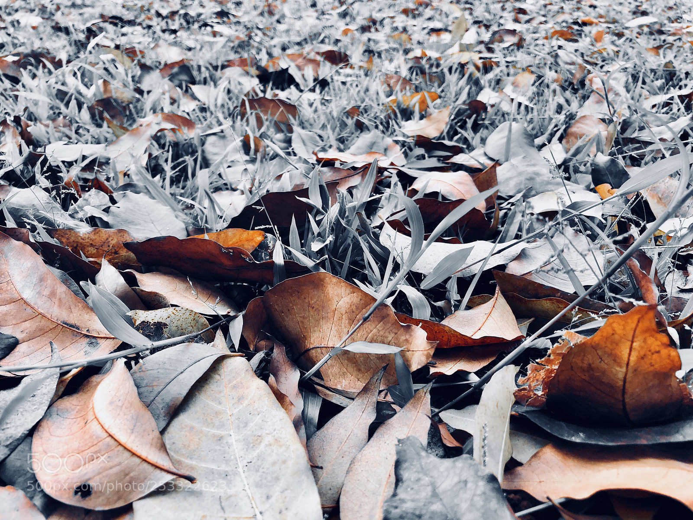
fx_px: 561
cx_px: 346
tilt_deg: -22.9
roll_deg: -0.4
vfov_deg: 49.7
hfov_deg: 63.4
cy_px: 260
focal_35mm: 28
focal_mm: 3.99
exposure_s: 1/120
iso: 40
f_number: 1.8
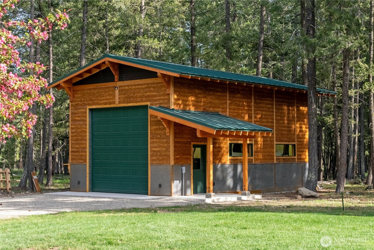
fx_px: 652
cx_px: 187
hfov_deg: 32.0
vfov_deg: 21.7
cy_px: 125
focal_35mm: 63
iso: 125
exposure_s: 1/2500
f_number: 9
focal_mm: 62.7
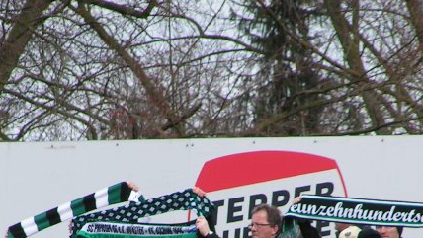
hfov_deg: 2.8
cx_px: 170
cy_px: 283
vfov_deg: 1.6
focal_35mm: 774
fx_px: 8684
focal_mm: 58
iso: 50
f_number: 4.5
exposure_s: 1/400
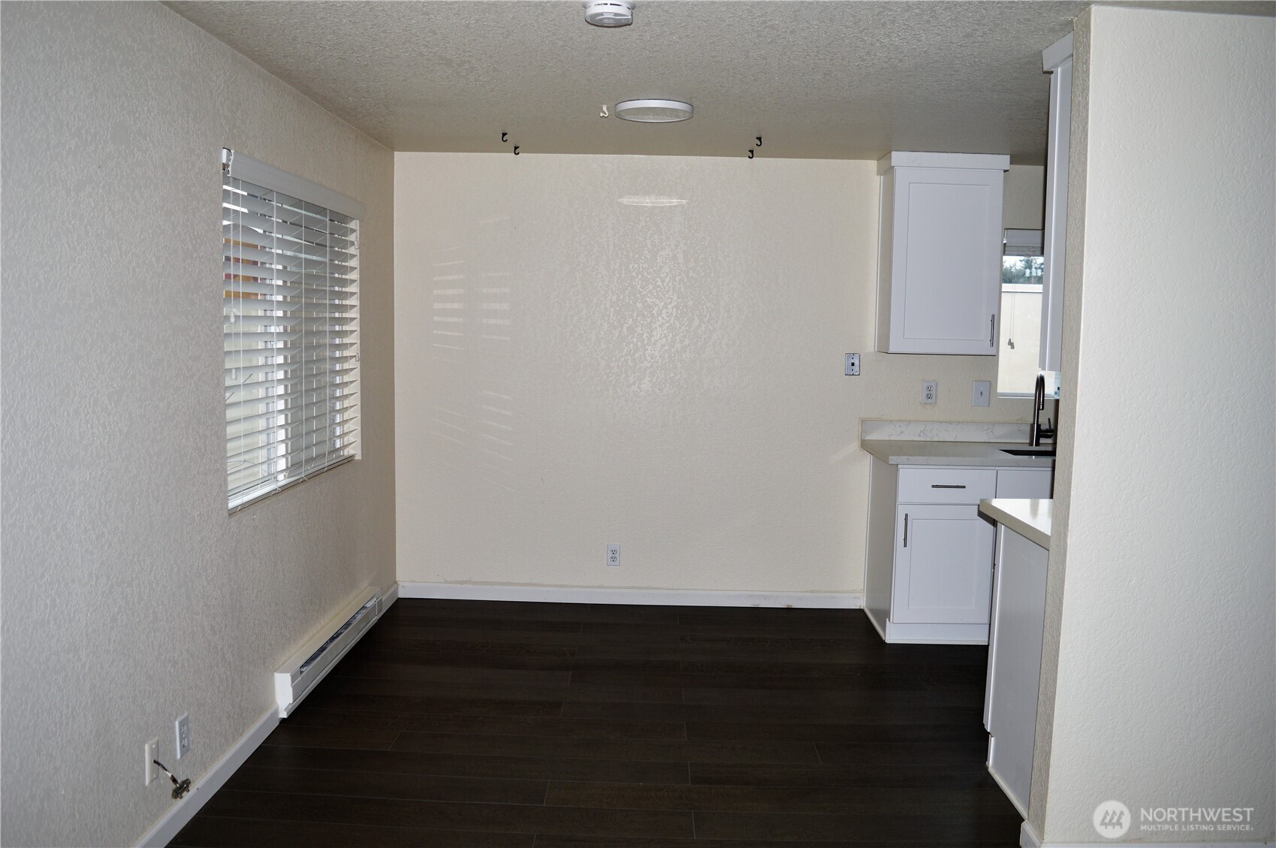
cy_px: 424
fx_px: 956
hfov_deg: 67.4
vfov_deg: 47.8
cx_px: 638
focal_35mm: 27
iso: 100
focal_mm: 18
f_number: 4
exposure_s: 1/200
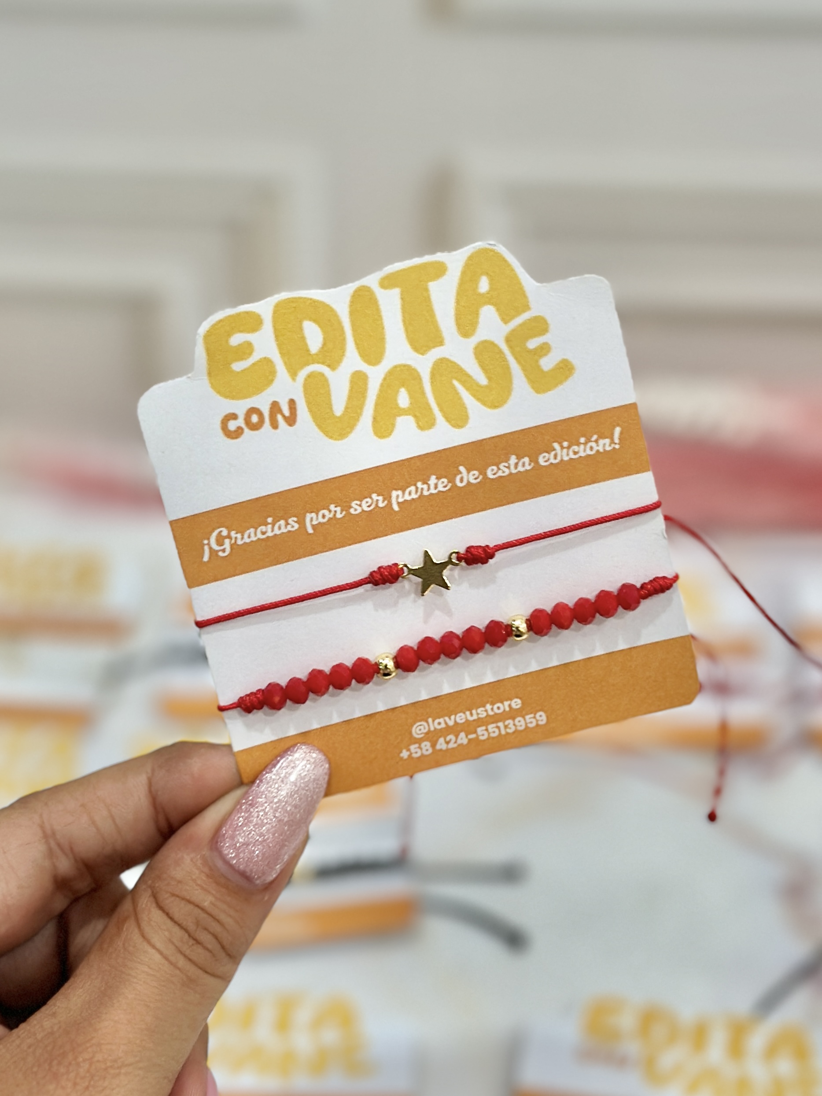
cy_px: 548
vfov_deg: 39.7
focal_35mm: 48
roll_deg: -1.2
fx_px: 1520
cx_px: 411
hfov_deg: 30.3
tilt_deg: -32.5
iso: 100
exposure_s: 1/60
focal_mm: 6.86
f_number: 1.78
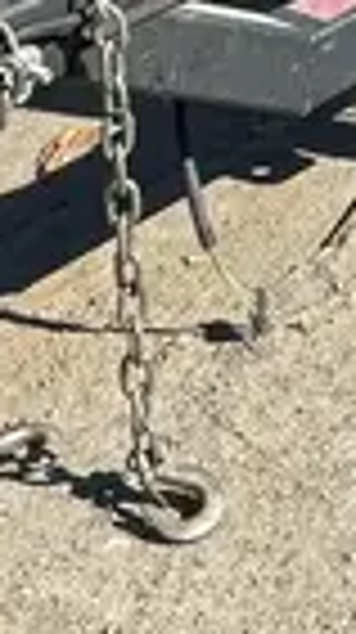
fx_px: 2474
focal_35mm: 147
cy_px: -816
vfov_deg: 12.1
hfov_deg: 7.7
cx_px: 856
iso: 50
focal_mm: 5.7
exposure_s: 1/3356
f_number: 1.5
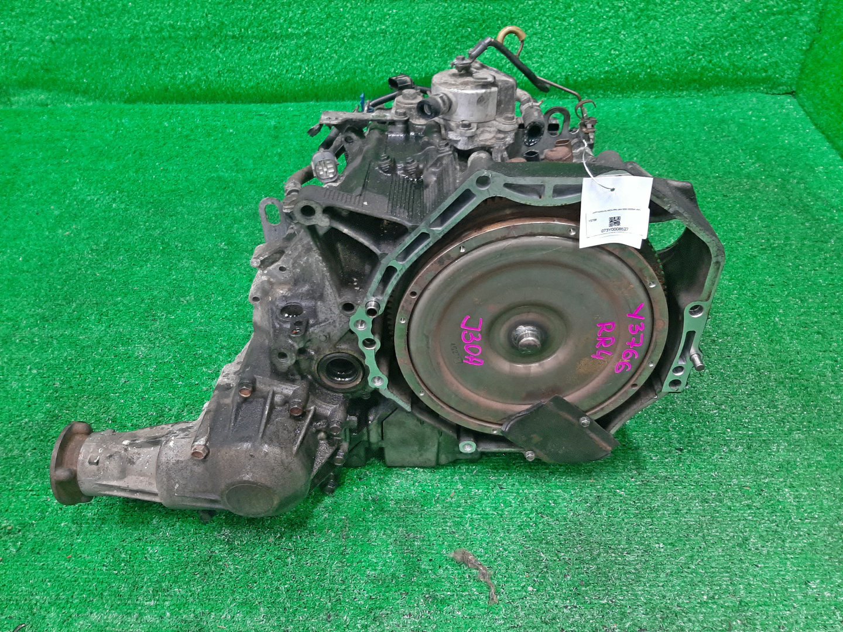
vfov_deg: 53.1
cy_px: 316
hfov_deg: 67.3
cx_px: 422
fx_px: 633
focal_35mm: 26
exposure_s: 1/50
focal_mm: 3.93
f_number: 1.7
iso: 184
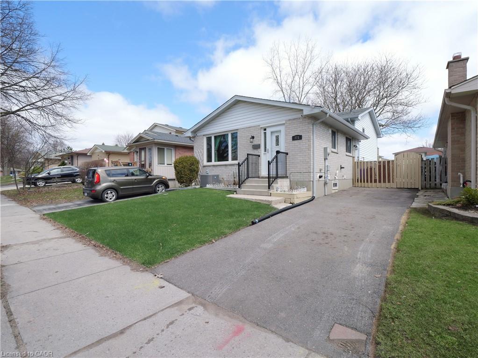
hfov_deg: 94.5
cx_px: 239
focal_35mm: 16
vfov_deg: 78.1
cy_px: 179
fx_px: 221
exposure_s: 1/160
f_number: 8
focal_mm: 8
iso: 160
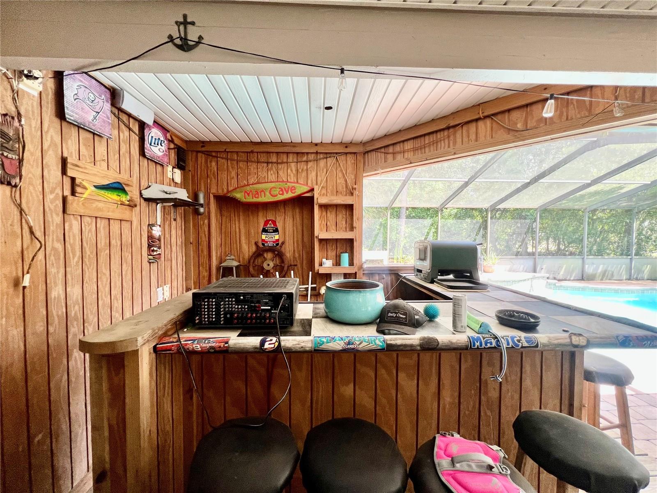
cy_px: 246
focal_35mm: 13
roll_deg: -0.3
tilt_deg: -3.3
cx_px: 328
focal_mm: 1.57
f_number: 1.8
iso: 100
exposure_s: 1/99
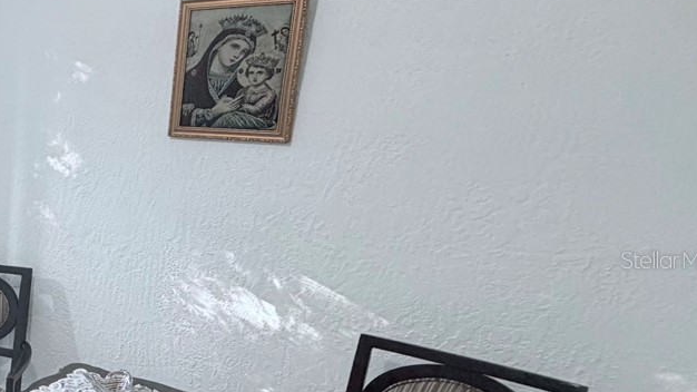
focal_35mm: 39
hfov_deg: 37.2
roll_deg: +0.9
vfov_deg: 30.2
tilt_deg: -11.9
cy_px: 259
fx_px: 721
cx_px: -165
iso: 250
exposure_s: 1/60
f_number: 2.2
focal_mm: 2.22
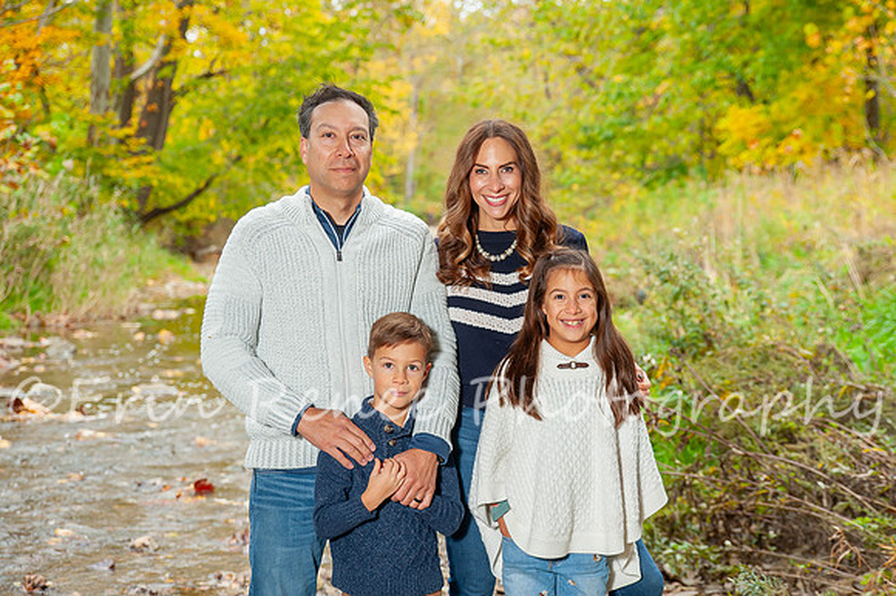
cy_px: 282
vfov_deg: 21.1
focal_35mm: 64
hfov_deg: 31.2
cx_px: 497
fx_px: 1603
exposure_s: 1/125
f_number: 3.2
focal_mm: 52
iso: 400
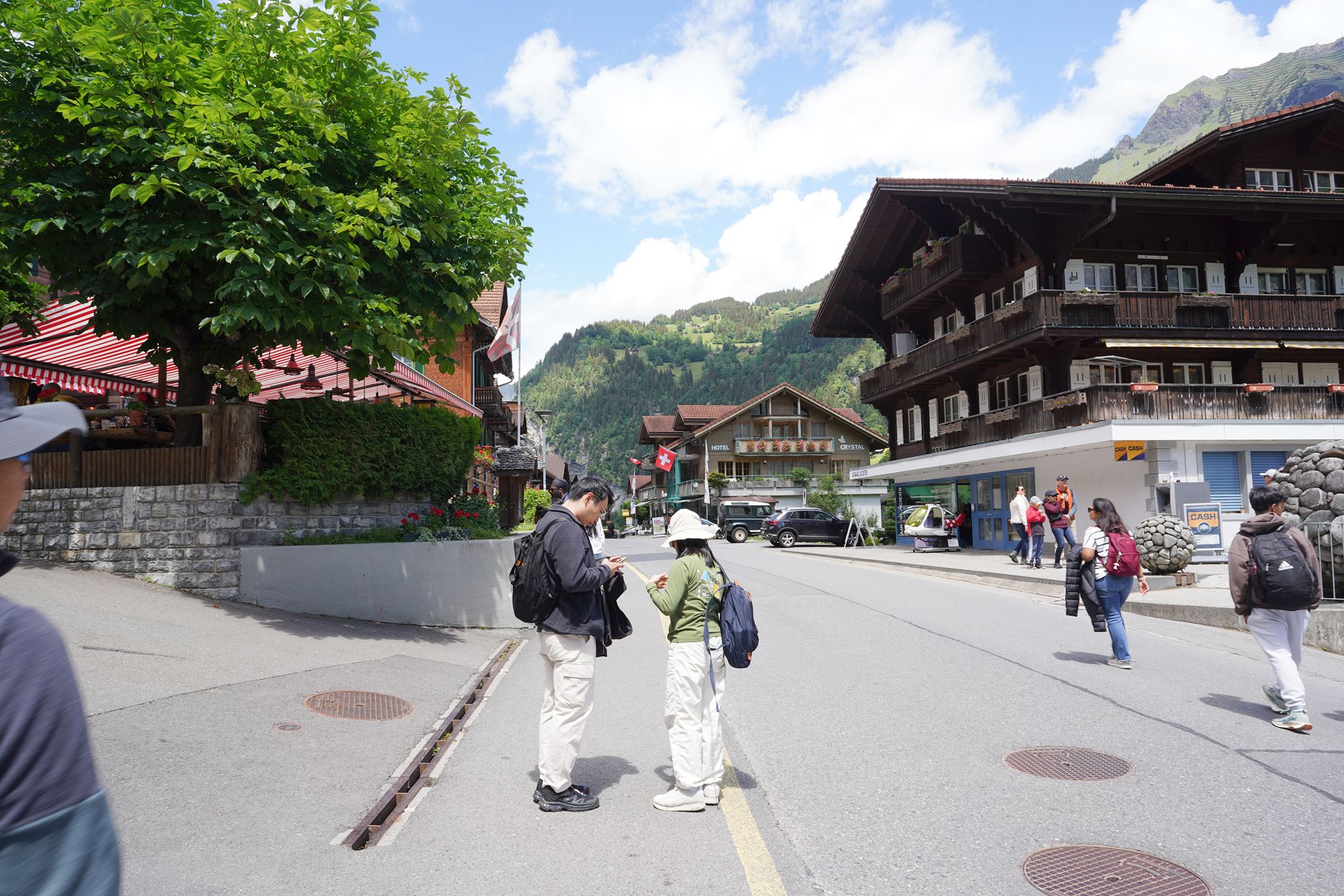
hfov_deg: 73.7
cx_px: 672
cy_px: 448
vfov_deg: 53.1
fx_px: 896
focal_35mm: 24
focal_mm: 24
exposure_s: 1/100
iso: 100
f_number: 9
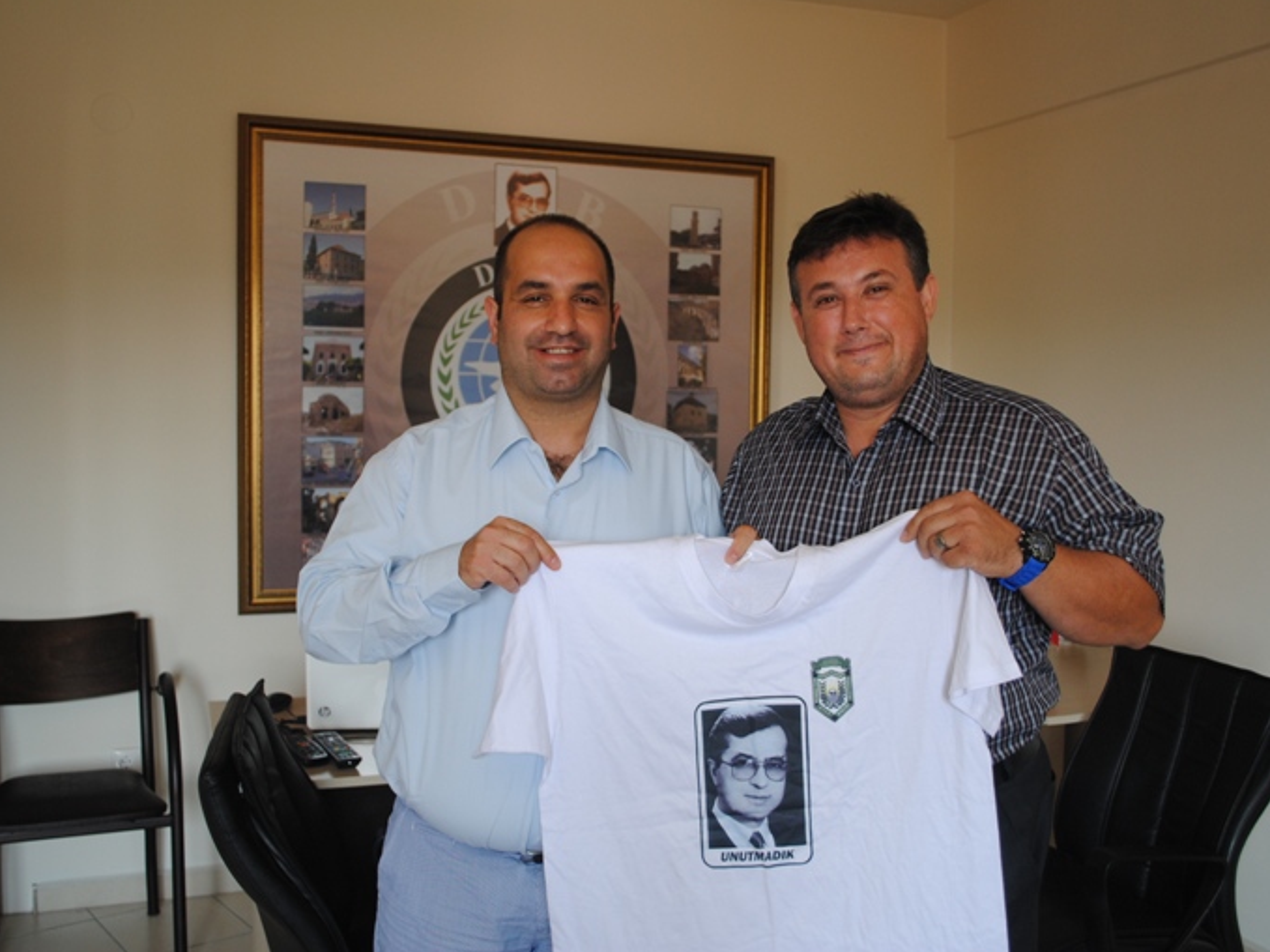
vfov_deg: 39.6
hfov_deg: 51.4
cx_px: 657
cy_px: 477
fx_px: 1321
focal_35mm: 36
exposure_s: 1/40
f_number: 3.8
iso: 200
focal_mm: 22
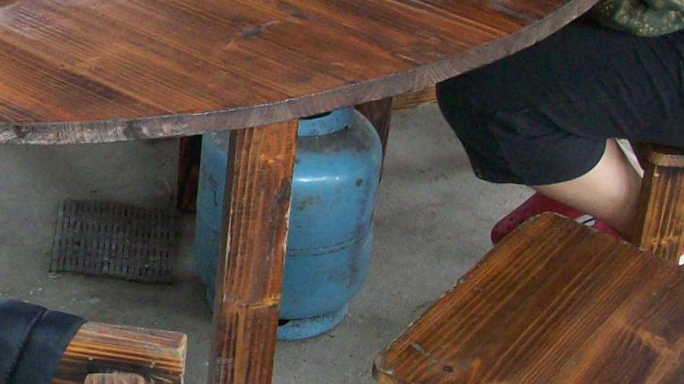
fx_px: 1849
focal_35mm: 102
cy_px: -93
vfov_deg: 11.6
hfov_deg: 20.3
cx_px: 5
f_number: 2.8
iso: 160
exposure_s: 1/65.4
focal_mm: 5.7
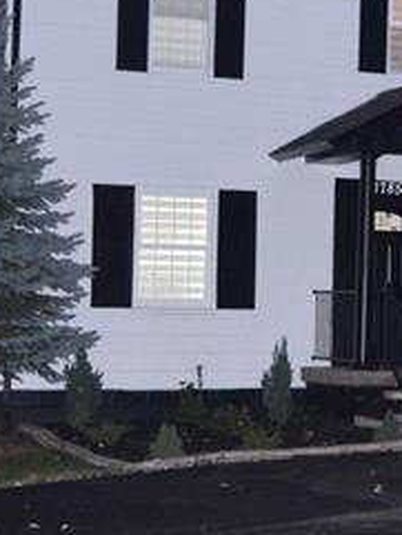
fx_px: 1702
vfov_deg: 17.9
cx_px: 751
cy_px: 242
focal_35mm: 110
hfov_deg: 12.2
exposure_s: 1/60
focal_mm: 18
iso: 3200
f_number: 3.5
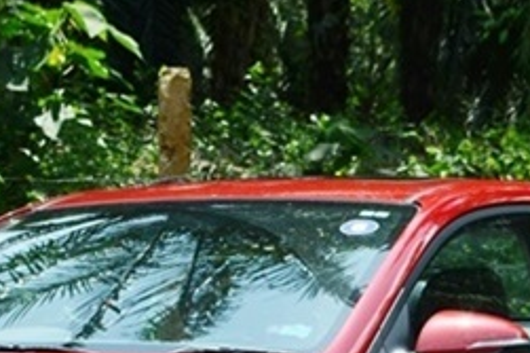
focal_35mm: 239
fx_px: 3516
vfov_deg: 5.7
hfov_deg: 8.6
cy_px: 382
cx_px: 173
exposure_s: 1/320
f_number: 9
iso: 100
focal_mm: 50
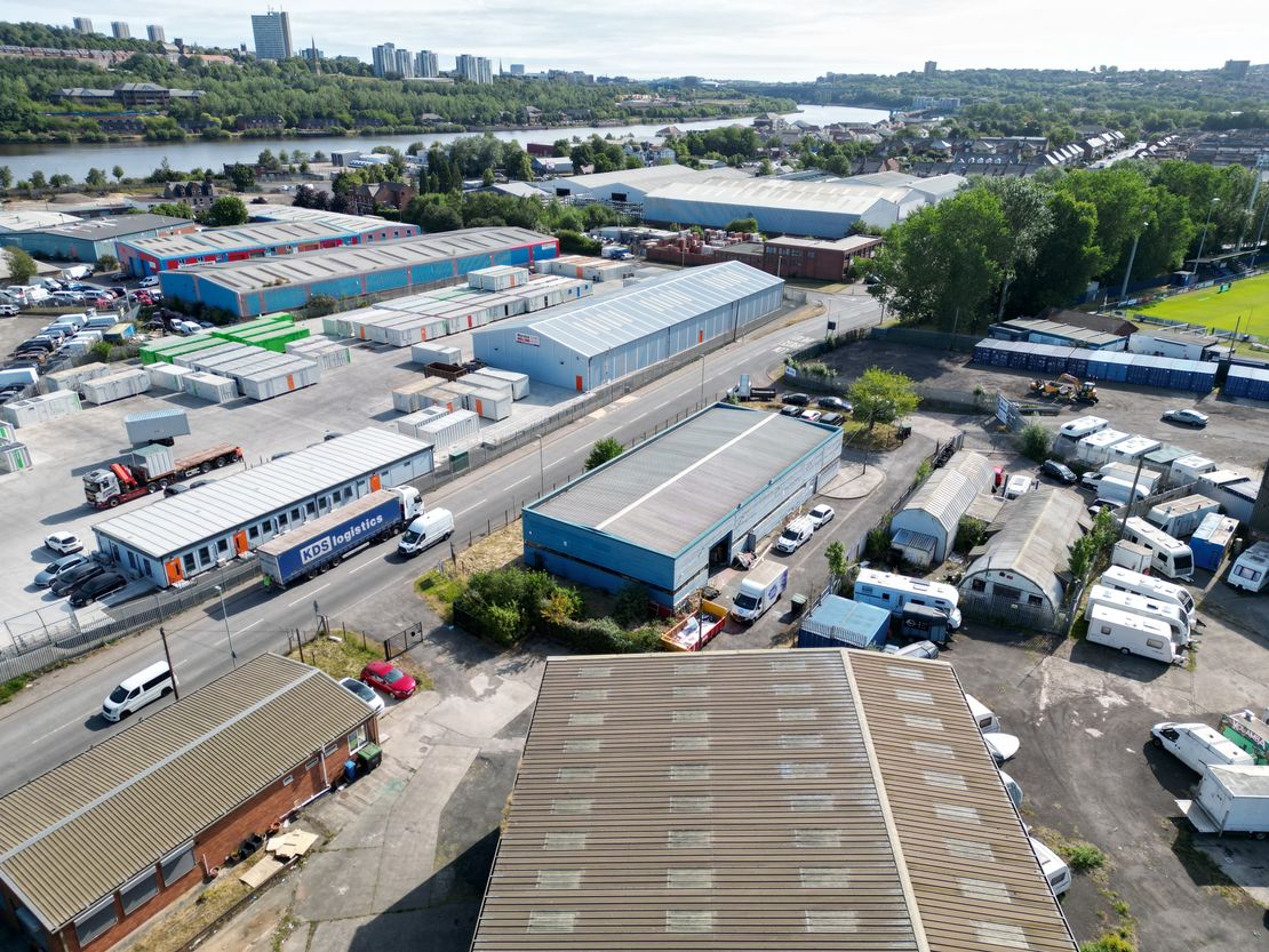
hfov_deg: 71.6
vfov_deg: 56.8
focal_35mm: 24
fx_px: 880
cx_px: 634
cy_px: 476
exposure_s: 1/3000
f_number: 1.7
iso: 200
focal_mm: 6.72
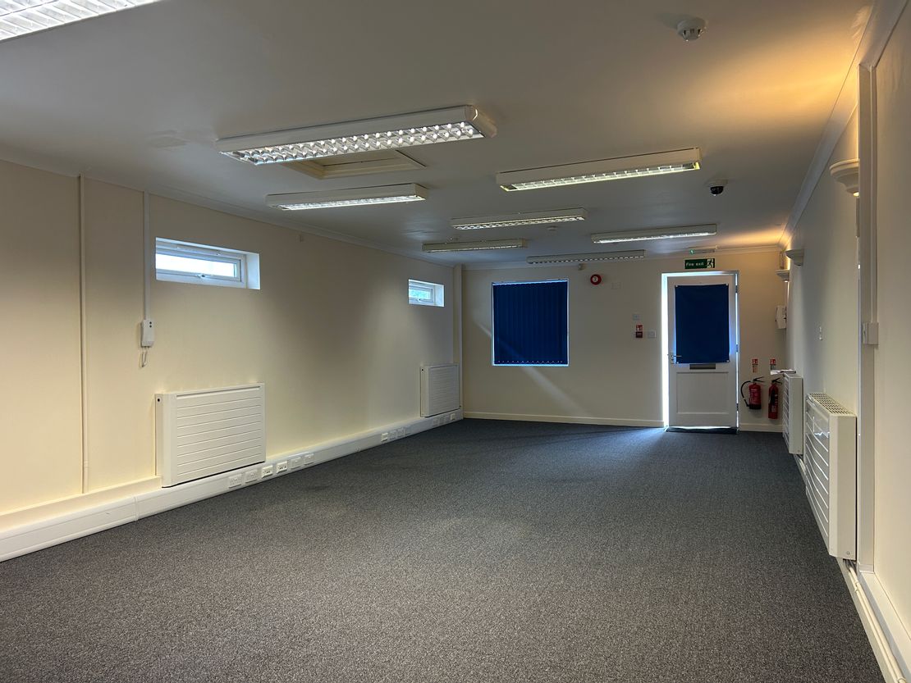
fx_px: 684
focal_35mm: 26
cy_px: 342
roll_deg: +0.4
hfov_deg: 67.3
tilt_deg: -0.9
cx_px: 456
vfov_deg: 53.1
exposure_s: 1/50
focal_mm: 5.7
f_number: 1.5
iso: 125
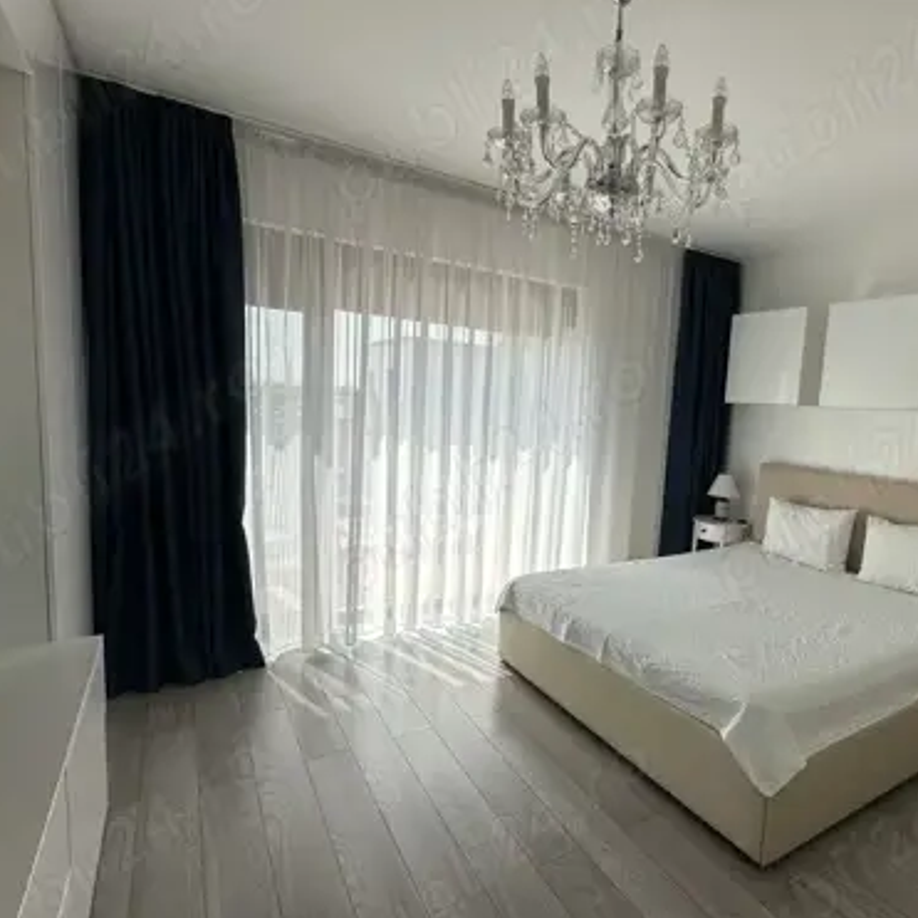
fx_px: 600
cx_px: 591
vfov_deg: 74.7
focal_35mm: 20
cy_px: 487
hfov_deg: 73.1
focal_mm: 2.22
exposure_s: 1/587
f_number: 2.2
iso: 40
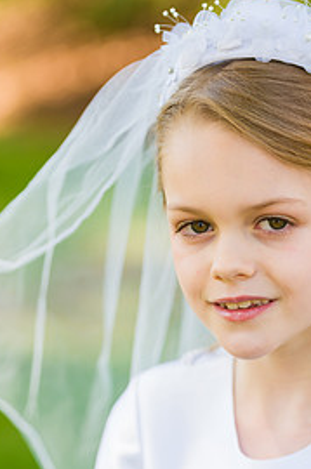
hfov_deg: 6.3
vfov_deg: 9.5
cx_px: 206
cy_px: 370
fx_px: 2823
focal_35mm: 217
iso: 200
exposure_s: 1/640
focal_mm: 130
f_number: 3.2
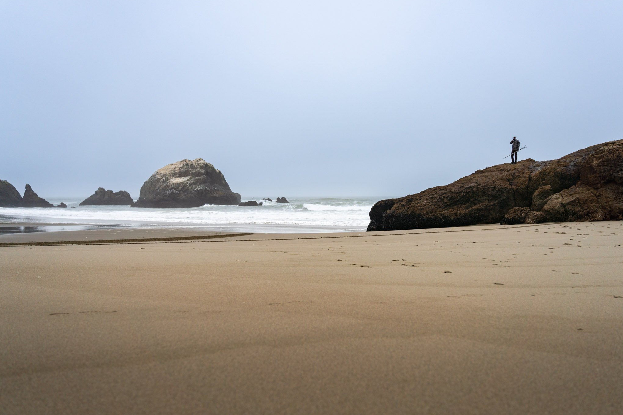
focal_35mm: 31
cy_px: 226
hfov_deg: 60.2
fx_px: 536
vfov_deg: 42.3
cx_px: 329
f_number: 2.8
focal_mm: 28
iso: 160
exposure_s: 1/100
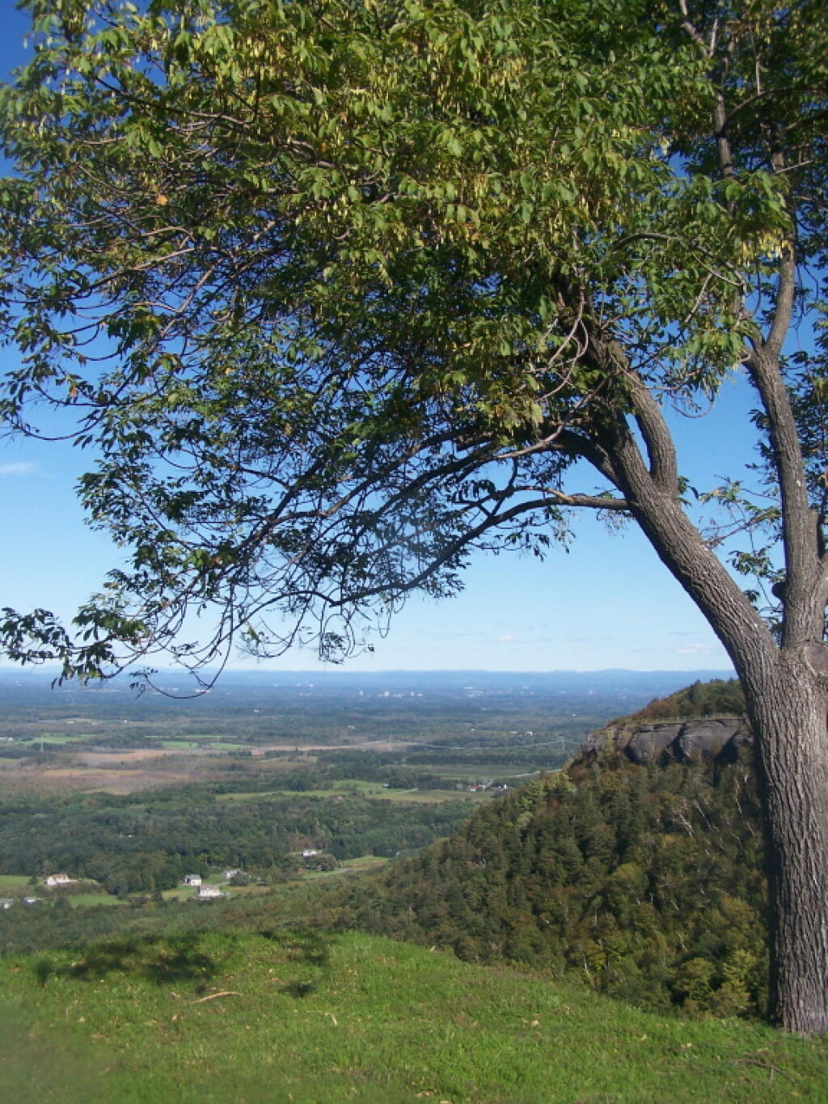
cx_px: 414
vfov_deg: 49.0
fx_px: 1212
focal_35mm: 38
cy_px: 552
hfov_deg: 37.7
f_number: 4
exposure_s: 1/1000
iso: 80
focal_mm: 6.3
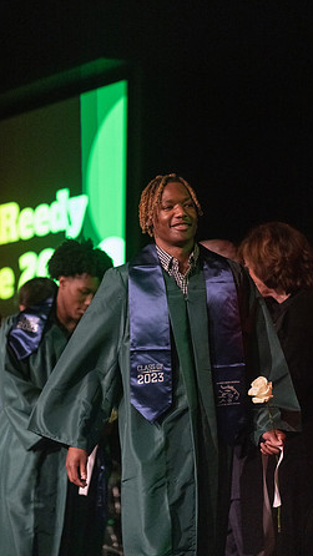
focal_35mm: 111
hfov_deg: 10.9
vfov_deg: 19.3
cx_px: 176
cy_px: 278
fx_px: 1637
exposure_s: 1/1000
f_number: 2.8
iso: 16000
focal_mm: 105
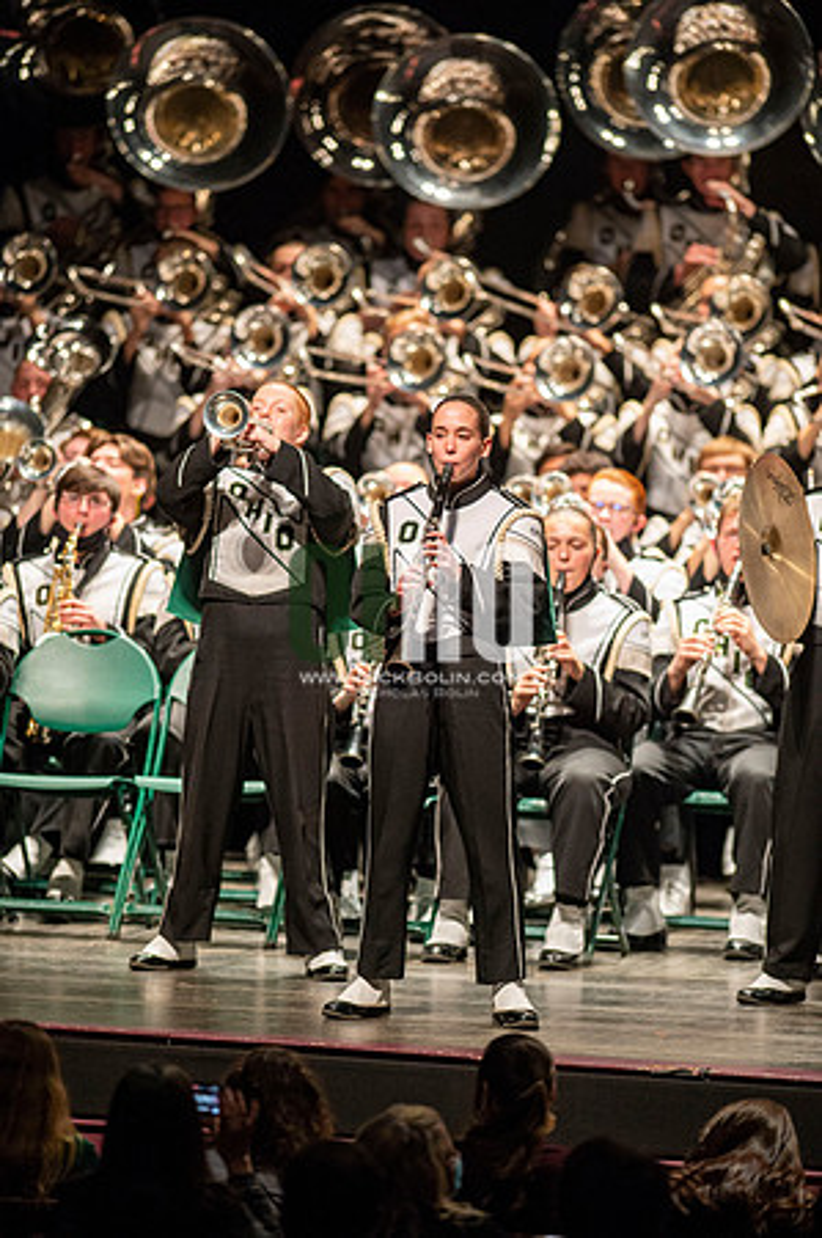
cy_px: 619
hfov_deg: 4.6
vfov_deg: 6.9
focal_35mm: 300
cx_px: 411
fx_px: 10298
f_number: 2.8
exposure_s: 1/500
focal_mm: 300
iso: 3200
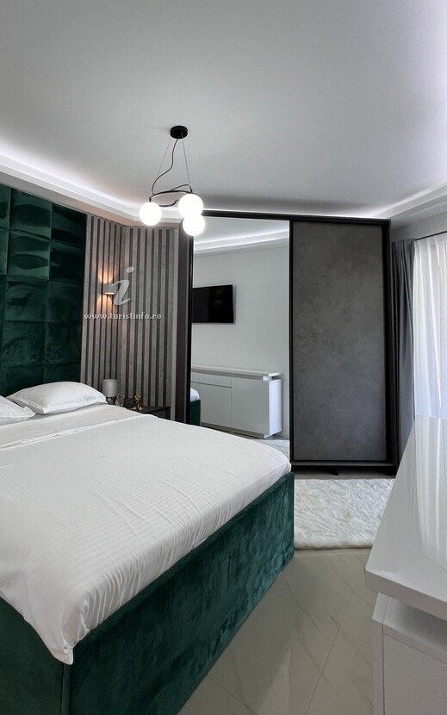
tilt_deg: +5.0
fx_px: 331
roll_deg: -1.6
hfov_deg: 65.6
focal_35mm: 17
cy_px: 307
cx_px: 138
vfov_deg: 93.7
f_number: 1.8
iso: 125
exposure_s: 1/100
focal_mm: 1.57
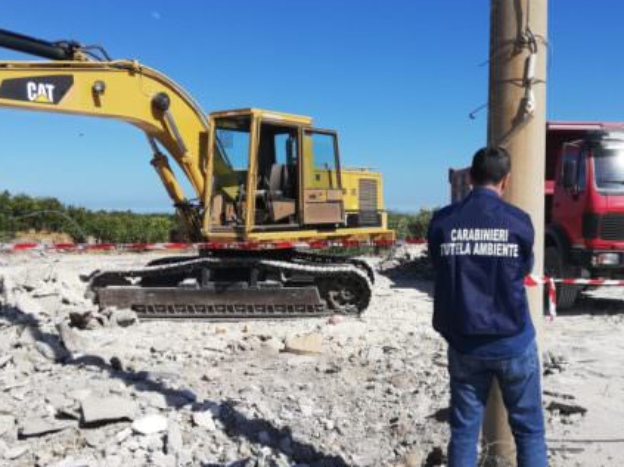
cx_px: 353
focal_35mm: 40
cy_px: 273
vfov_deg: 35.9
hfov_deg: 46.7
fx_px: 721
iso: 50
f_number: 2.2
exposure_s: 1/1196
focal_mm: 3.81
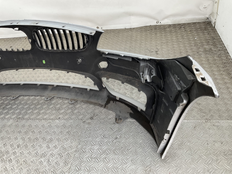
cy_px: 87
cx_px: 116
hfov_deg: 61.7
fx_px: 194
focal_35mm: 29
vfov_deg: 48.2
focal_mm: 3
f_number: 1.8
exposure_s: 1/100
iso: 25
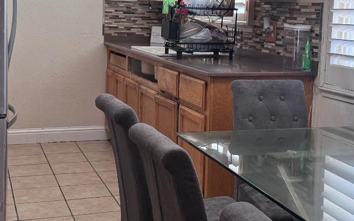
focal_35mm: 62
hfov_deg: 32.9
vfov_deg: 20.9
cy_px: 74
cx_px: 205
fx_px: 598
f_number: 1.78
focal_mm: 6.76
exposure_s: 1/120
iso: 160
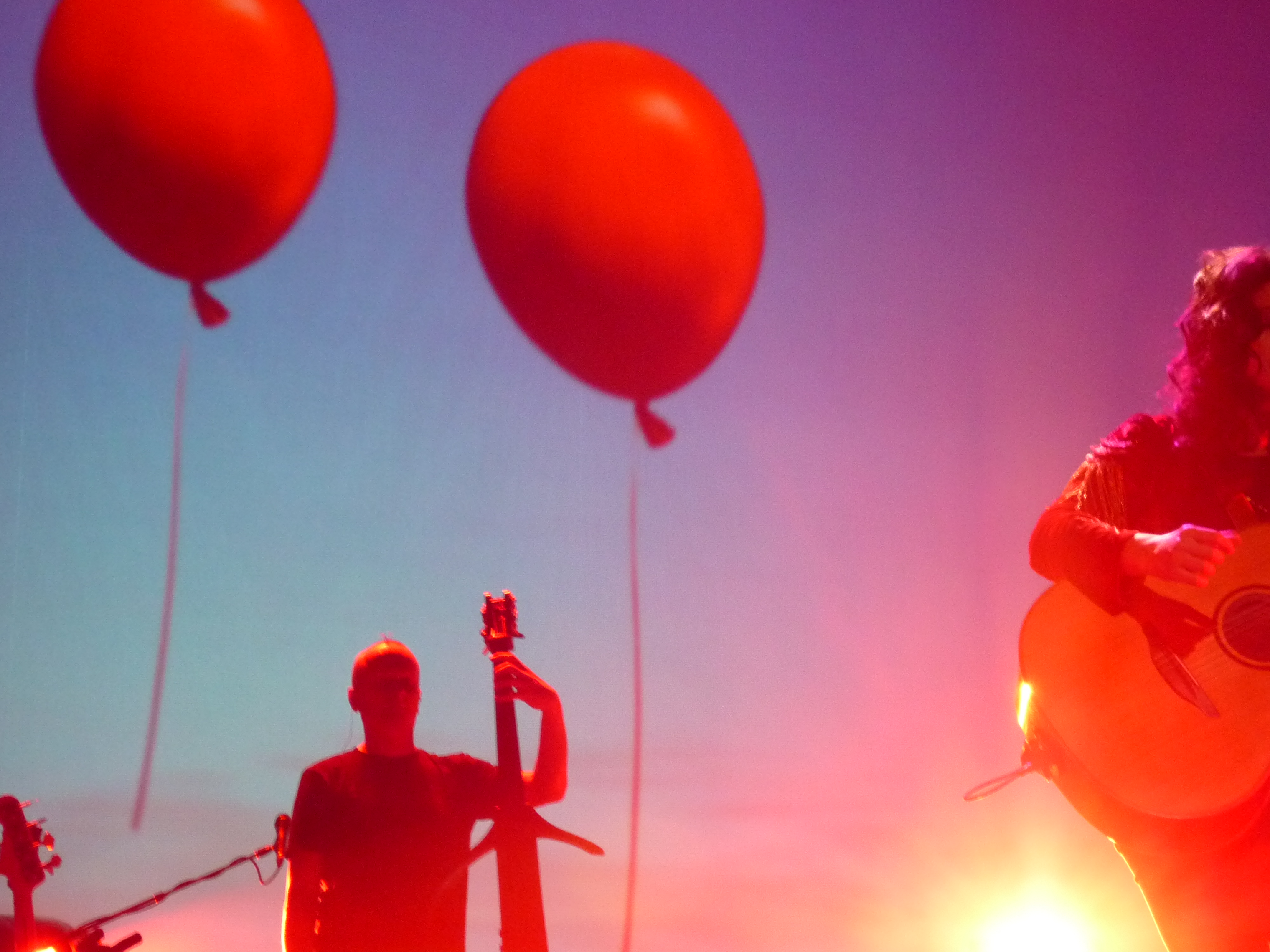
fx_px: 3669
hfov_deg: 19.6
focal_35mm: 100
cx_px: 781
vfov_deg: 14.8
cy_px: 327
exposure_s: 1/13
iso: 400
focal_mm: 13.6
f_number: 4.9
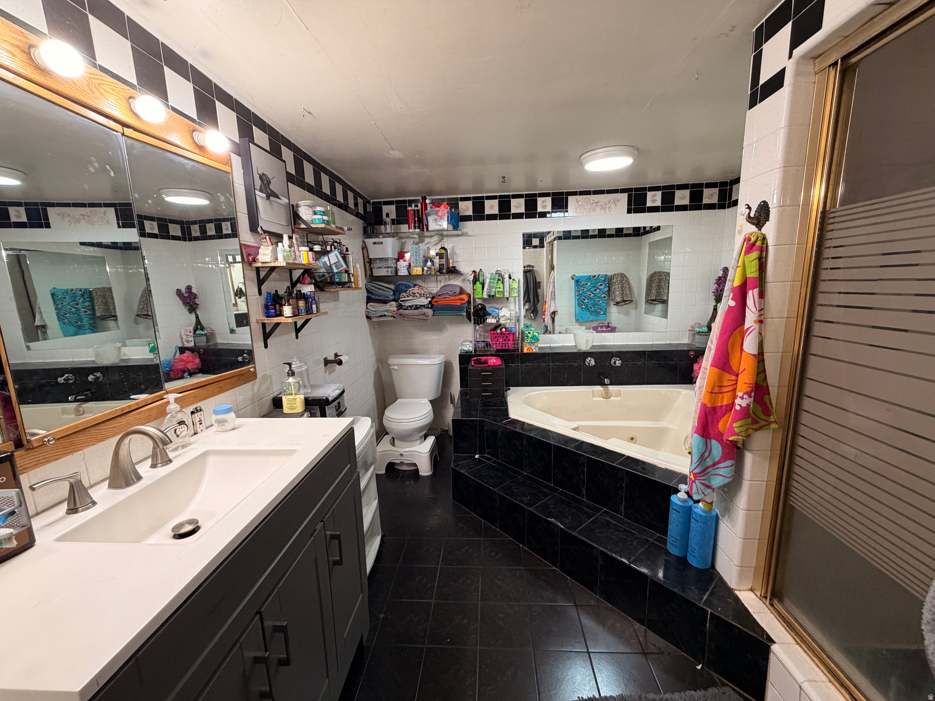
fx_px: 378
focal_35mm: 14
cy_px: 350
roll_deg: +1.3
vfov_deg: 85.7
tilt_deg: -10.7
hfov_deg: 102.1
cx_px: 468
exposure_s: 1/120
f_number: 2.2
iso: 250
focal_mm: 2.22
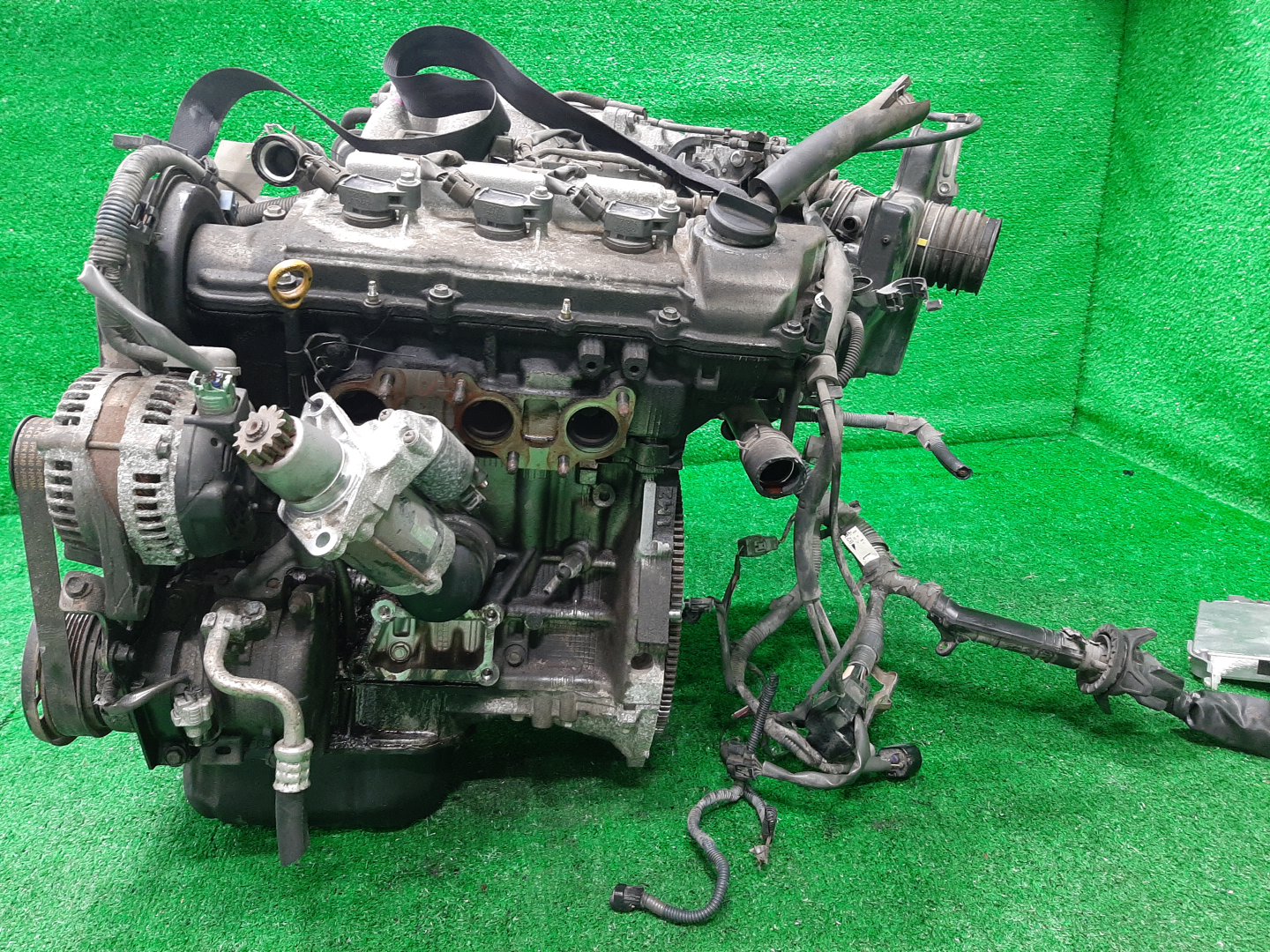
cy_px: 476
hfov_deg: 67.3
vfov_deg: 53.1
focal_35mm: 26
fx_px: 954
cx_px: 635
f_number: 1.7
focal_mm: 3.93
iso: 166
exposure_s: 1/25
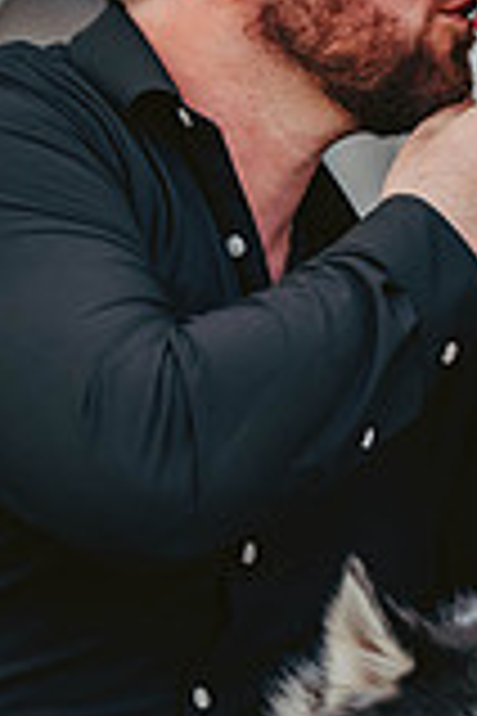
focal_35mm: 312
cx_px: 490
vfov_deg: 6.6
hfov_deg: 4.4
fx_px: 6201
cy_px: 302
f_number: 2.8
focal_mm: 110
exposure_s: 1/320
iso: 400
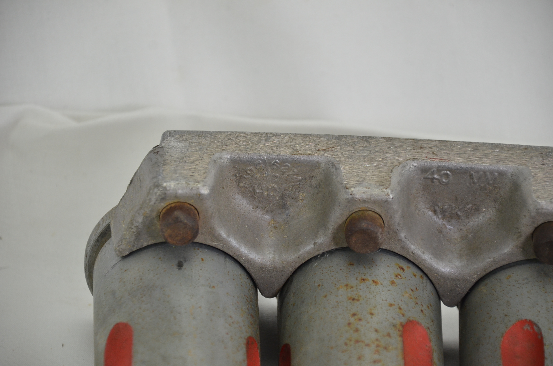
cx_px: 276
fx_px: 3104
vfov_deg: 6.8
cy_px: 183
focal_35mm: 202
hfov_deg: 10.2
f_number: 5.6
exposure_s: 1/250
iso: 720
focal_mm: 135
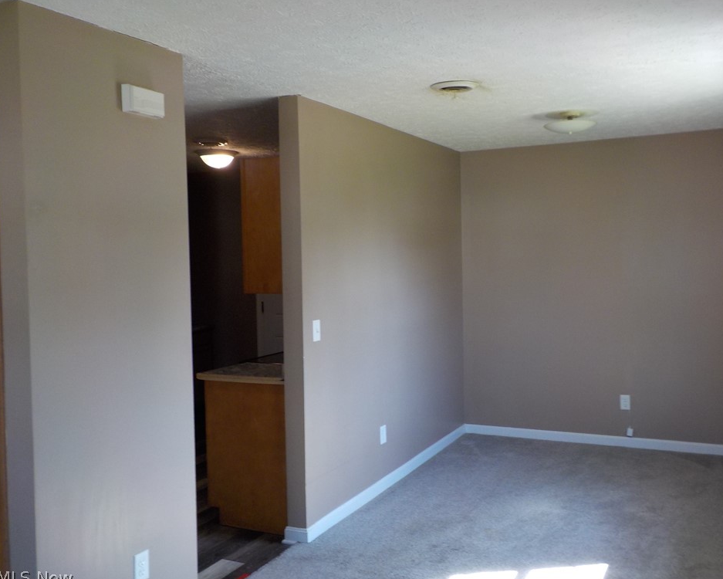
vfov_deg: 45.8
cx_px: 387
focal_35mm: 32
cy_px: 294
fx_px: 685
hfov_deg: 55.6
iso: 125
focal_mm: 4.1
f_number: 3.3
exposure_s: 1/30
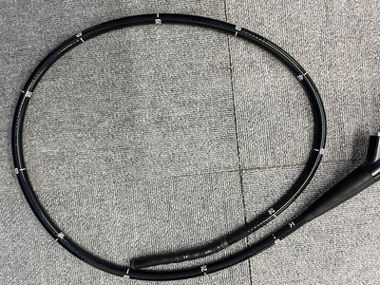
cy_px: 142
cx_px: 190
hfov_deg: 67.3
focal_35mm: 26
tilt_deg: -88.3
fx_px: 285
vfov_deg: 53.1
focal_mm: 4.2
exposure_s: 1/50
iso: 80
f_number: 1.6
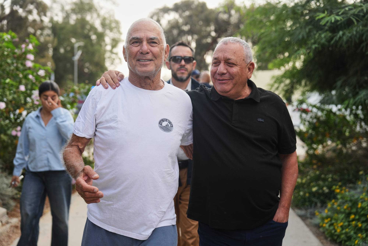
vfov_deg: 28.1
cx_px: 184
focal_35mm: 48
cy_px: 123
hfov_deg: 41.1
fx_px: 491
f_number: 2.8
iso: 250
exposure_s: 1/1250
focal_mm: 48
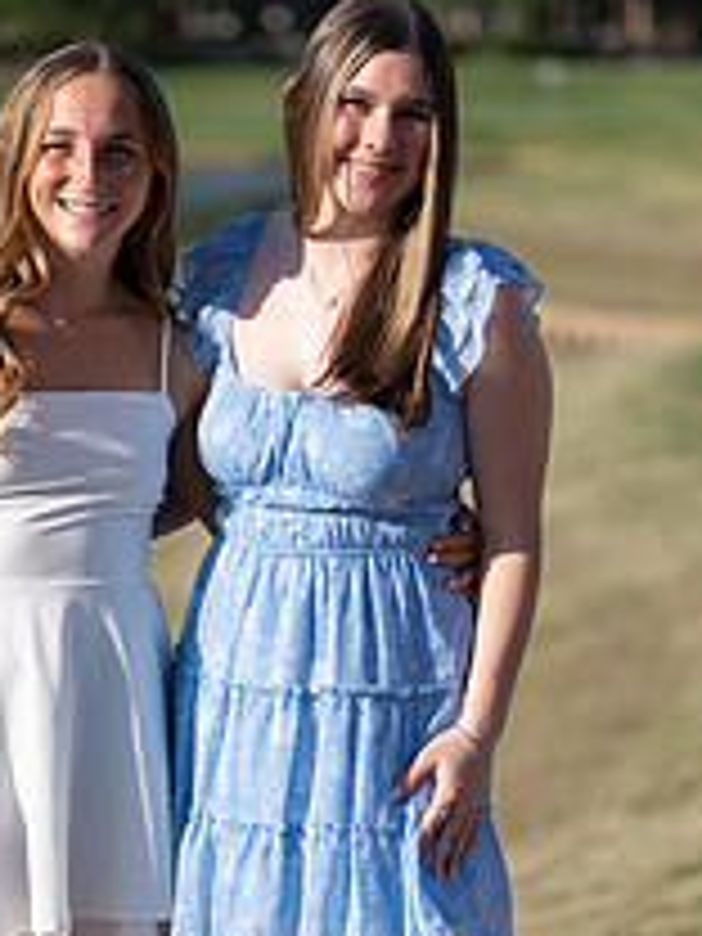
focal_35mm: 145
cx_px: 202
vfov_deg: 13.6
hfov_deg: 10.2
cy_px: 675
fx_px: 3921
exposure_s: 1/10000
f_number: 1.2
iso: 100
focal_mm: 50
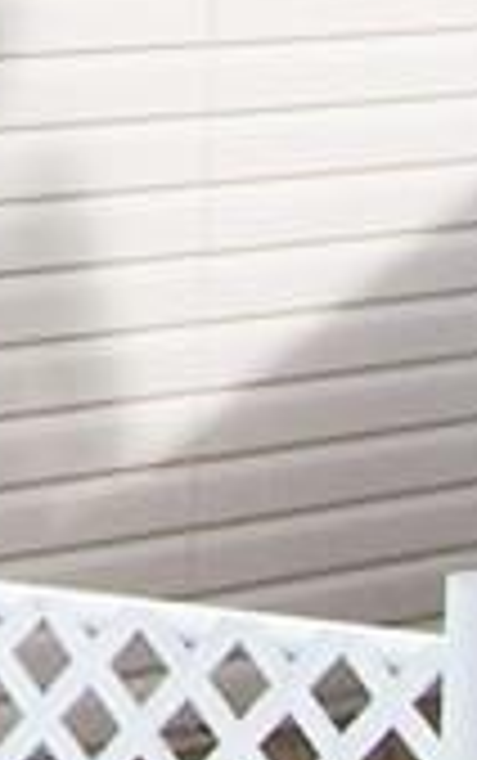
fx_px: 5062
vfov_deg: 8.6
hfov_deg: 5.2
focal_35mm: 244
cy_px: 108
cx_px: -644
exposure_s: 1/320
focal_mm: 6.3
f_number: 2.8
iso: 64
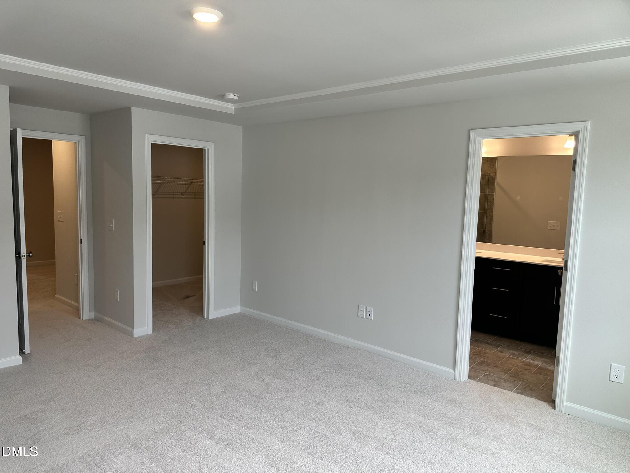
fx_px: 437
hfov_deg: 71.6
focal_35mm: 24
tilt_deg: -4.9
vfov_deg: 56.8
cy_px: 236
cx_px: 315
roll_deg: -2.3
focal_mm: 6.86
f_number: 1.78
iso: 80
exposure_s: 1/120
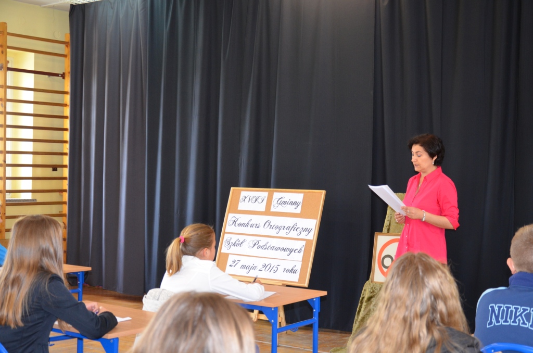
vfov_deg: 23.7
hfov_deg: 35.1
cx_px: 266
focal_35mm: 57
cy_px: 176
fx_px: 842
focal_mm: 38
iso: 1000
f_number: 4.5
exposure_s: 1/60
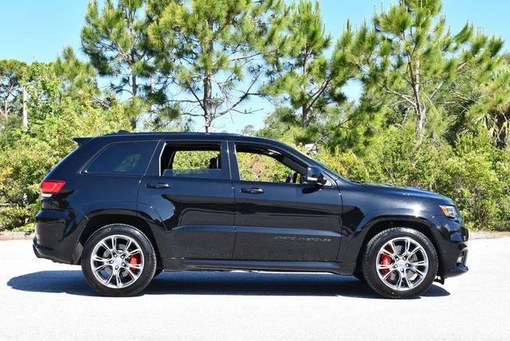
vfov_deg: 23.4
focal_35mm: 58
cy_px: 170
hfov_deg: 34.5
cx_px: 255
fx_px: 822
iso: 200
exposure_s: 1/250
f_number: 7.1
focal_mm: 29
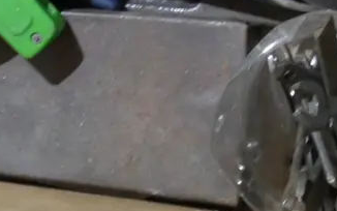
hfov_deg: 17.0
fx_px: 1103
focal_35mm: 120
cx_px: 3
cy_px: -146
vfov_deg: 10.4
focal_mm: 18
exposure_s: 1/60
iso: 3200
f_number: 9
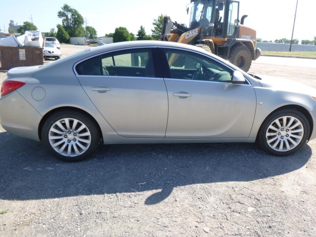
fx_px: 228
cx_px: 158
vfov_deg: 54.9
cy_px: 118
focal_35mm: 25
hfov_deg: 69.4
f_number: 3.9
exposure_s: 1/250
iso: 100
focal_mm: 4.5
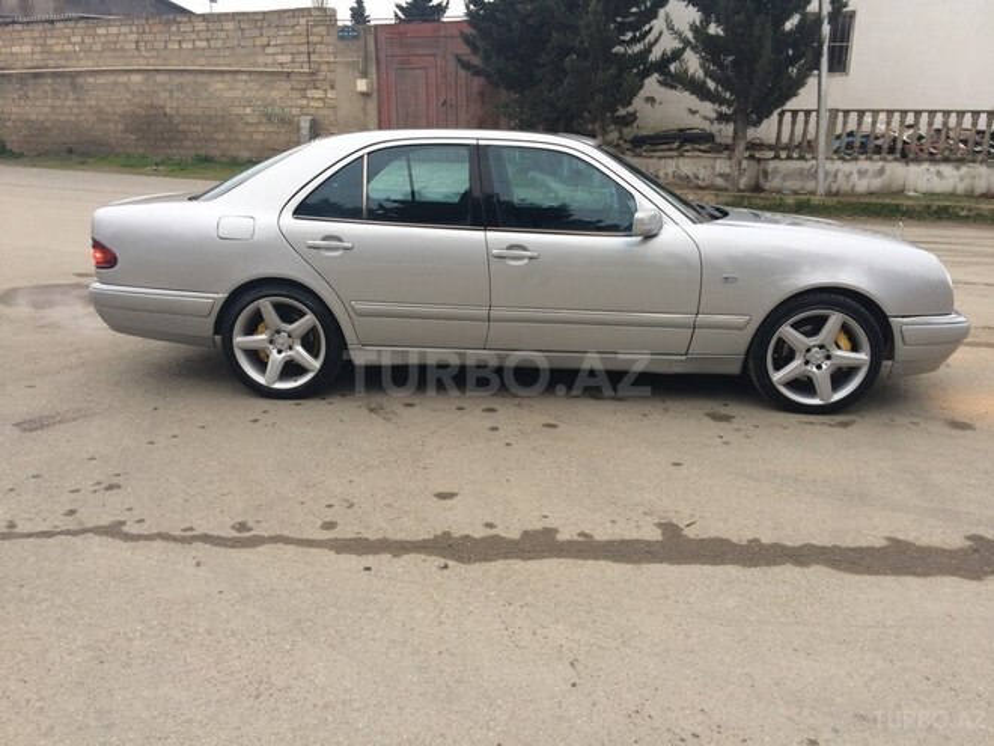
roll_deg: -0.1
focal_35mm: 29
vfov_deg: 48.2
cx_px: 497
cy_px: 373
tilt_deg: -17.2
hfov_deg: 61.7
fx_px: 833
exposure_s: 1/50
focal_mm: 4.15
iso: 40
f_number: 2.2
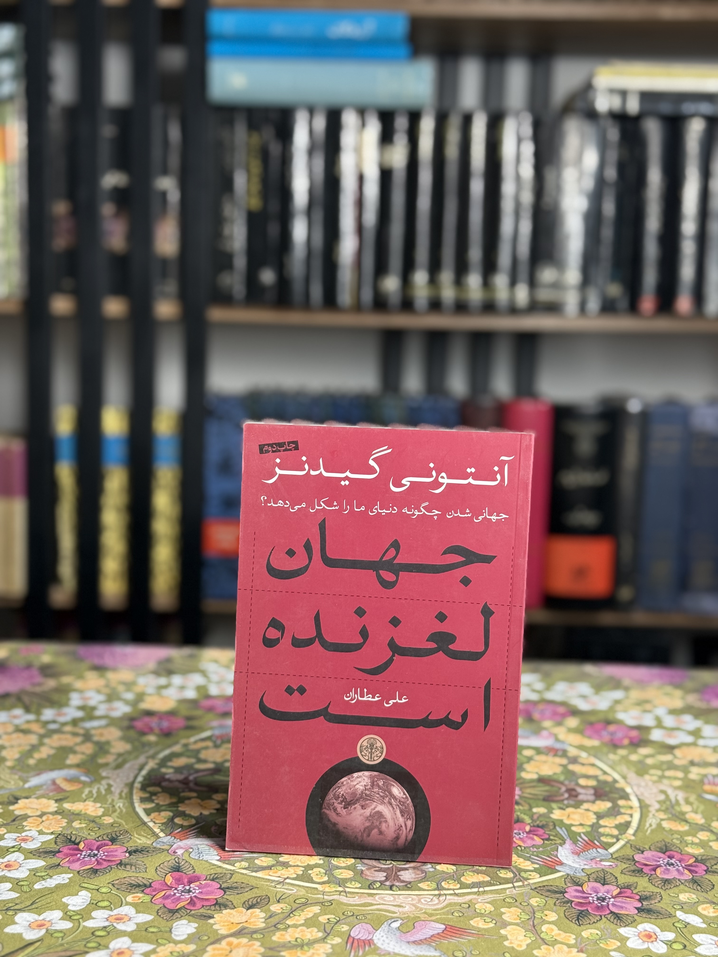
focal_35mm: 48
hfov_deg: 30.3
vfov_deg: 39.7
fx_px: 1327
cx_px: 359
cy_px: 478
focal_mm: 6.76
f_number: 1.78
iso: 200
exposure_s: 1/100
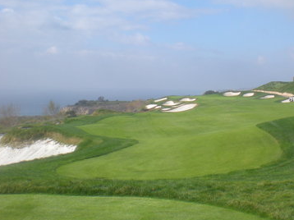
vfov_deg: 21.6
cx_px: 204
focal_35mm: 68
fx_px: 577
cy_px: 121
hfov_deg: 28.3
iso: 64
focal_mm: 6.3
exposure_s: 1/496
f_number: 4.6
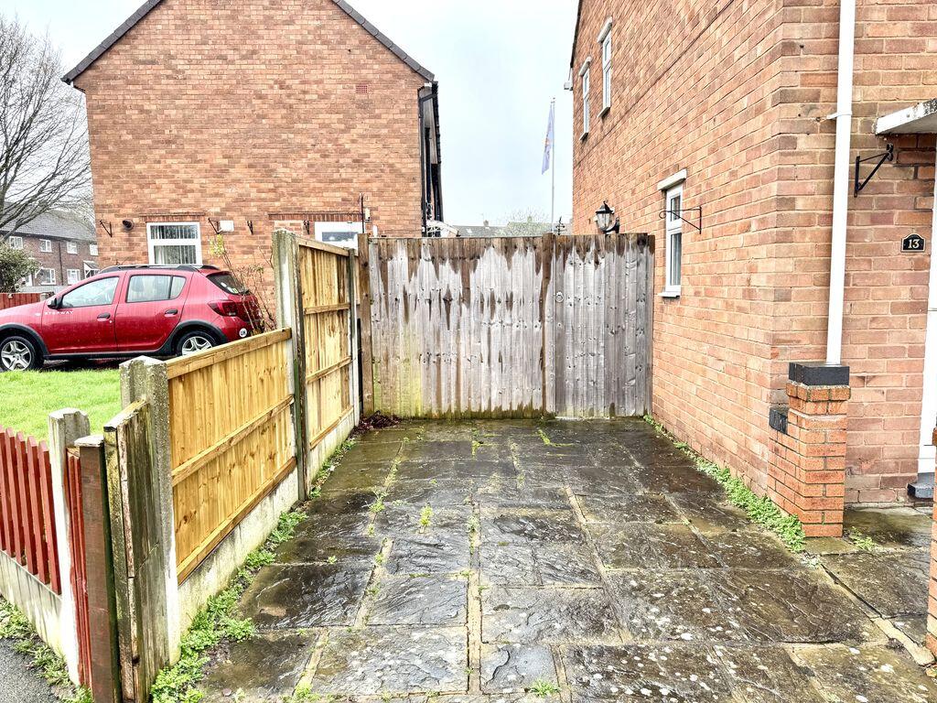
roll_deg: +0.7
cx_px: 468
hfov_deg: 71.6
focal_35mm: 24
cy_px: 352
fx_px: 650
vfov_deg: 56.8
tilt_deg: -6.9
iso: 80
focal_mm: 6.76
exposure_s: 1/577
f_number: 1.78
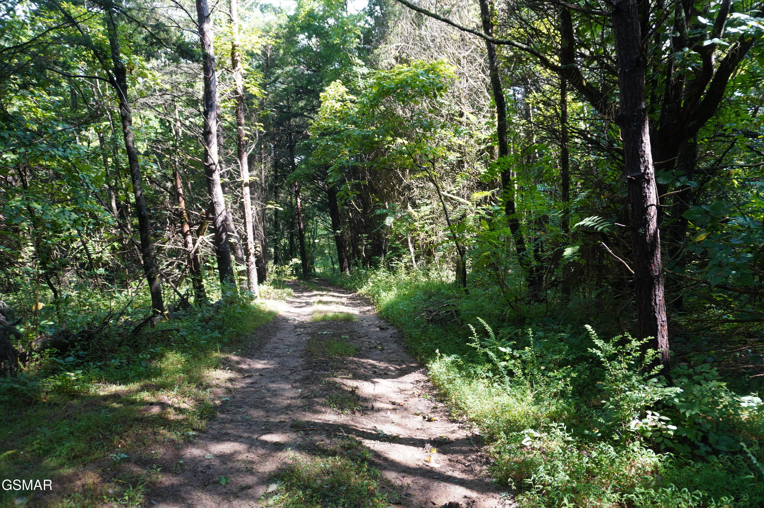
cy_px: 254
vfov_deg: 53.0
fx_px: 509
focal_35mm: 24
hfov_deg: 73.8
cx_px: 382
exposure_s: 1/160
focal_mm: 16
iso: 320
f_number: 4
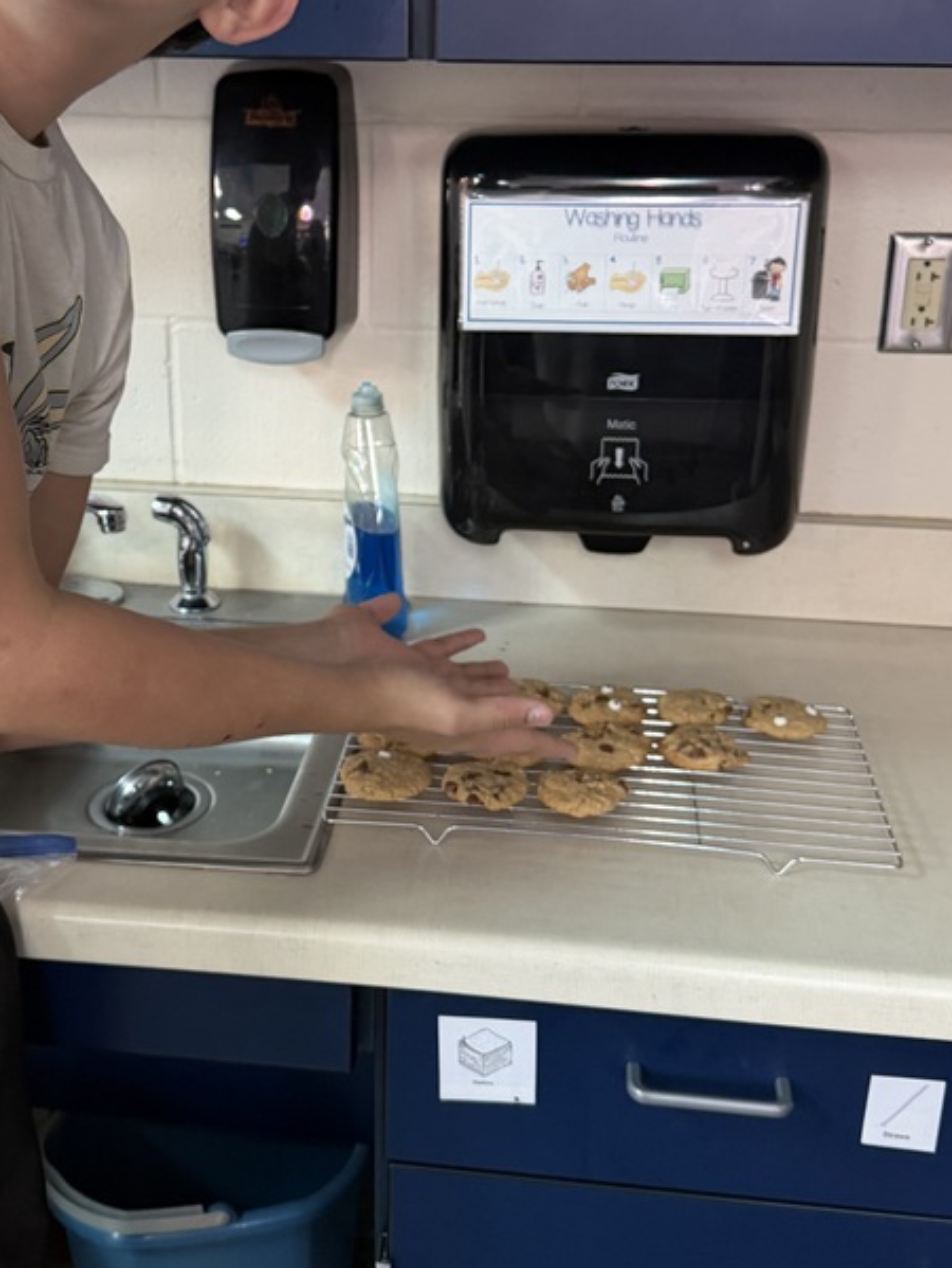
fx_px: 1502
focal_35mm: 41
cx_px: 421
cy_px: 529
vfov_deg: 45.6
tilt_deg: -19.4
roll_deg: -0.8
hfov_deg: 35.1
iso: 500
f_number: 1.78
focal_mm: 6.76
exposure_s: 1/60
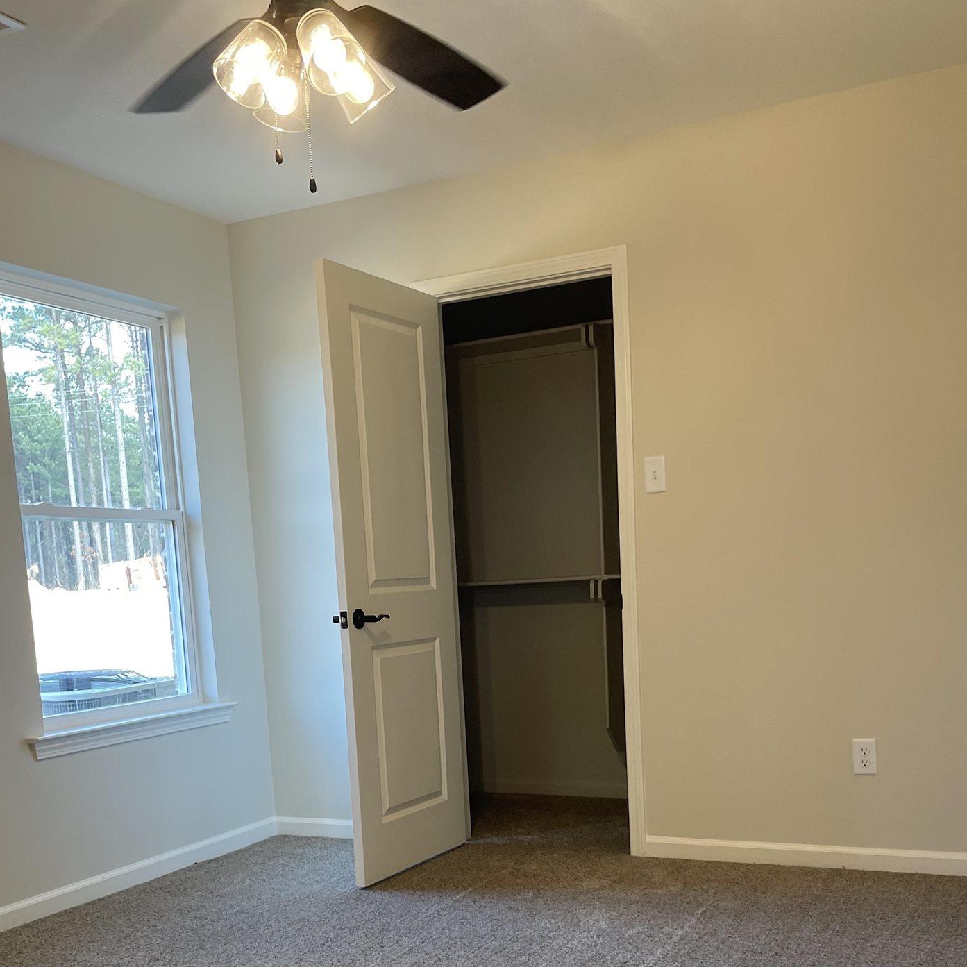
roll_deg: +3.7
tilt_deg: -8.1
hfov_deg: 43.9
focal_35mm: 38
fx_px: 1201
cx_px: 480
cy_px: 746
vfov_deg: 42.3
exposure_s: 1/120
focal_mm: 4.2
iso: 100
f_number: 1.6
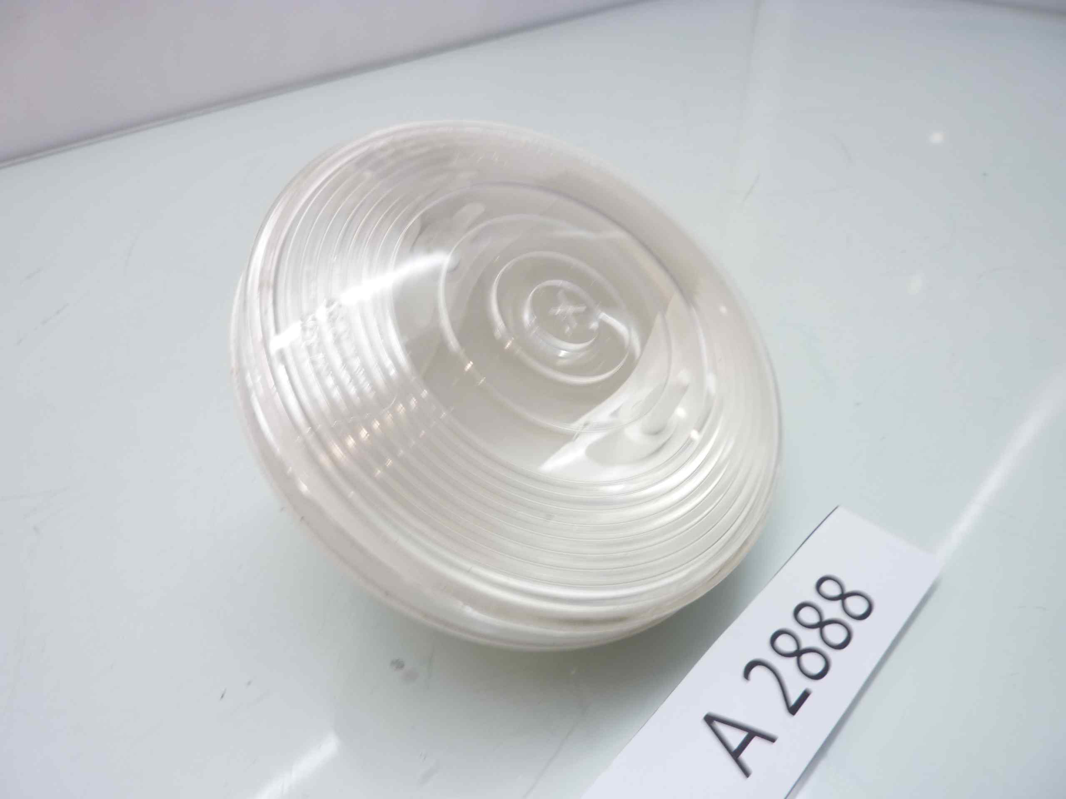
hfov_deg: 69.4
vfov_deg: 54.9
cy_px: 400
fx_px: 770
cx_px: 533
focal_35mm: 25
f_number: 3.3
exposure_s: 1/10
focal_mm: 4.1
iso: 80
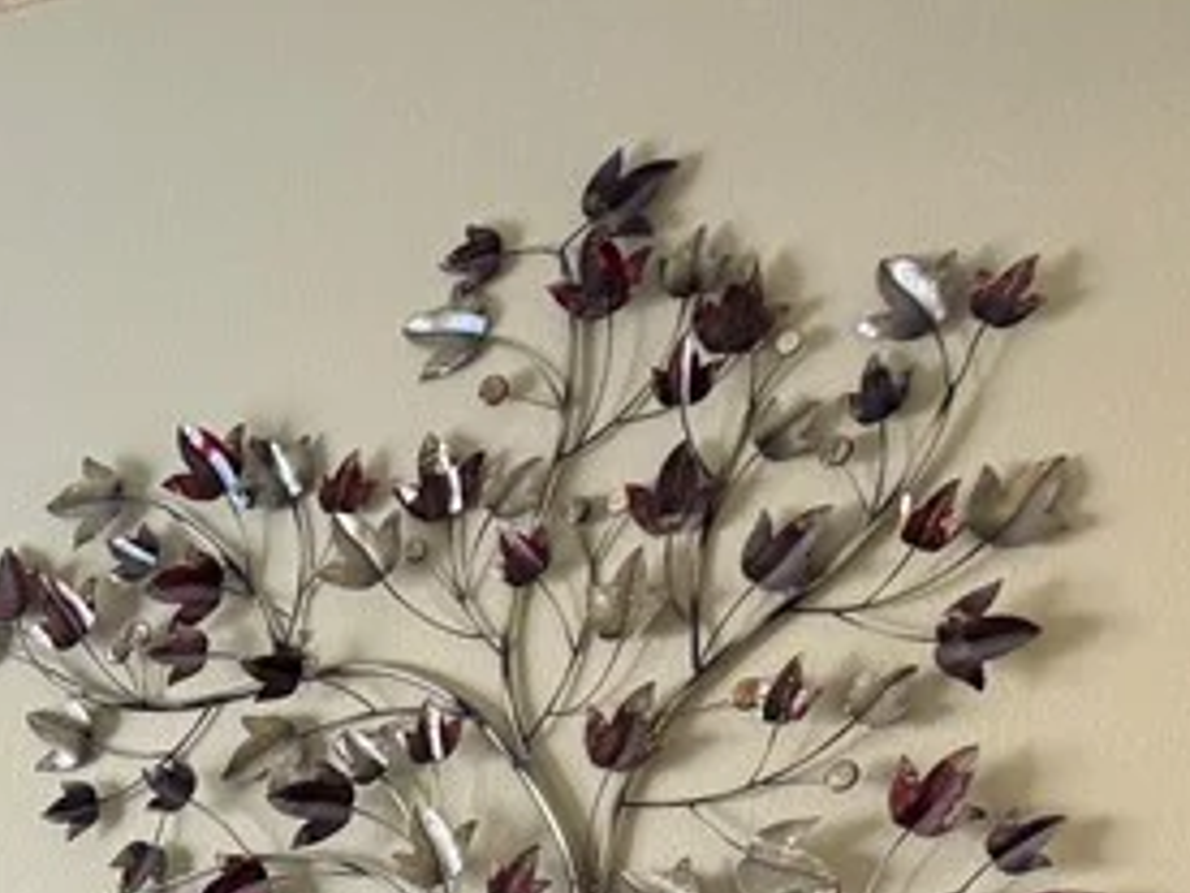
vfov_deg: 14.5
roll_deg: -1.5
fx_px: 3060
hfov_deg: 18.2
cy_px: 1618
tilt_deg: -8.1
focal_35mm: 89
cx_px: -849
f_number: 1.78
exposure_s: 1/60
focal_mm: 6.76
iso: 200
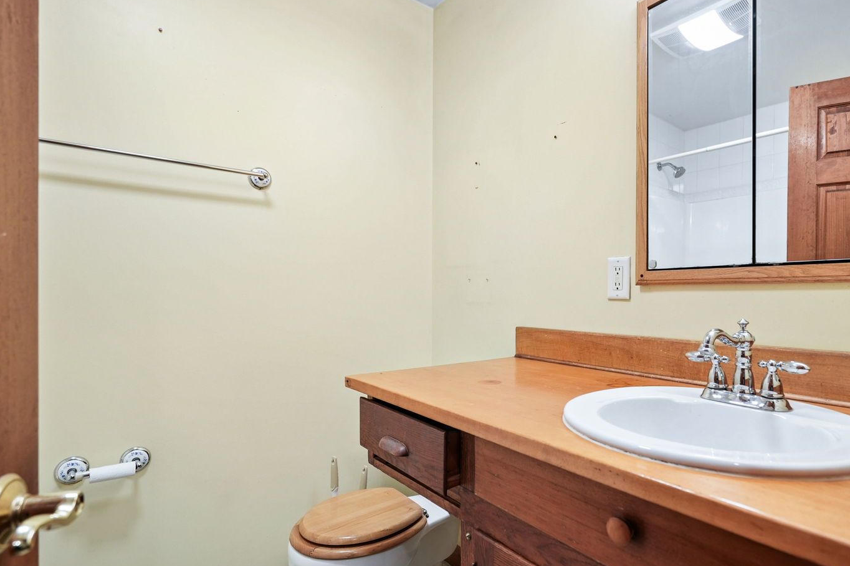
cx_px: 492
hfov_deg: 86.2
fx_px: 449
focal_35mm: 19
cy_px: 302
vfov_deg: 64.5
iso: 400
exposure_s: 1/30
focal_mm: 16
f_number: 4.5
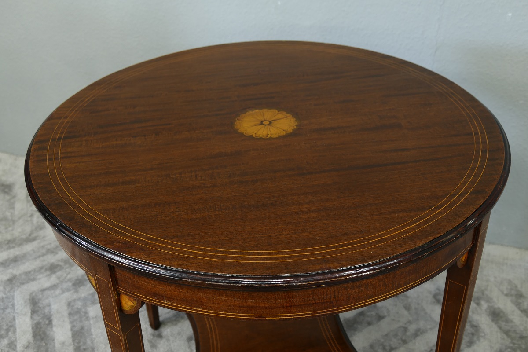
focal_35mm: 40
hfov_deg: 48.5
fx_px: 587
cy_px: 176
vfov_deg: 33.4
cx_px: 264
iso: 125
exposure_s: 1/3.2
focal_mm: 14.76
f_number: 3.2
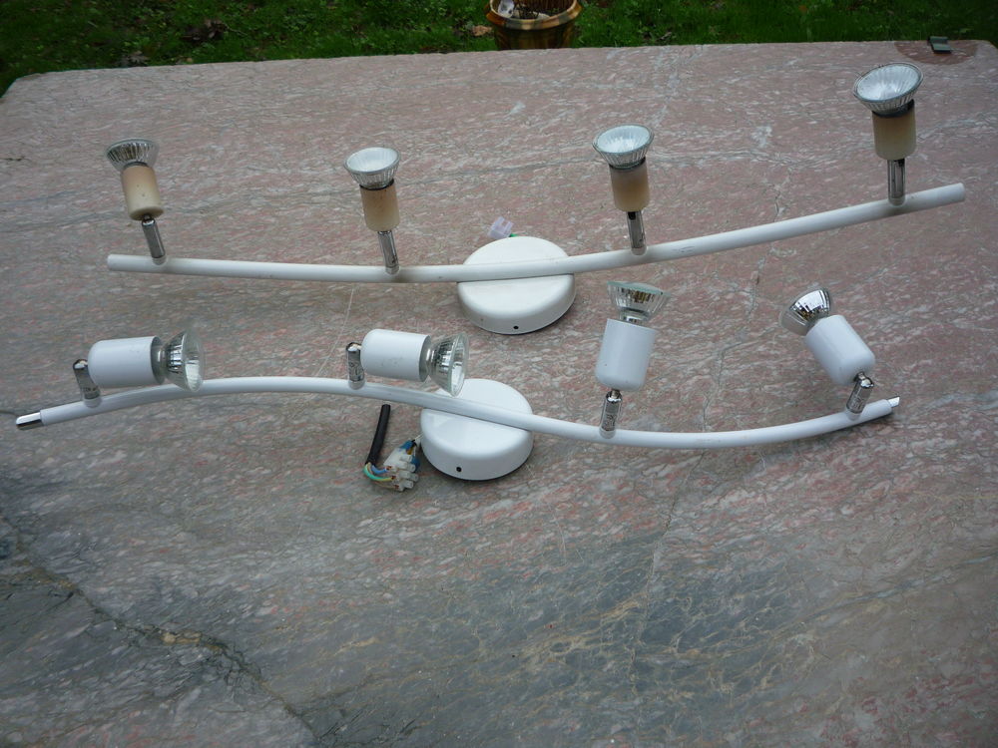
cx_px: 499
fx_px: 865
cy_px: 374
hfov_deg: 60.0
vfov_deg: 46.8
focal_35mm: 30
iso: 100
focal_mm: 5.2
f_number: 4
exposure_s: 1/400
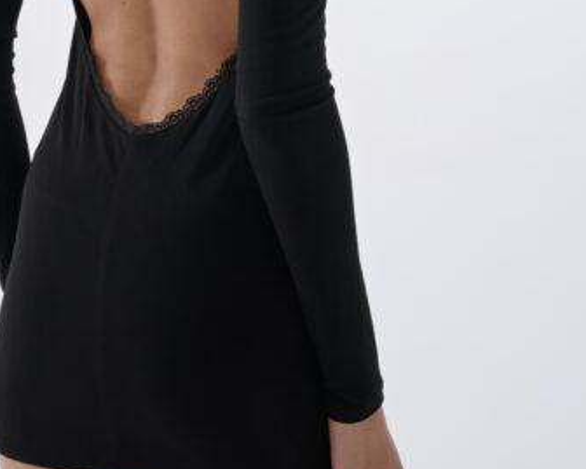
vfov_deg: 12.3
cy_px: -62
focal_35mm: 123
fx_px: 2134
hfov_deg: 15.6
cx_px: 184
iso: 200
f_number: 11
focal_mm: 62
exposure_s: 1/125
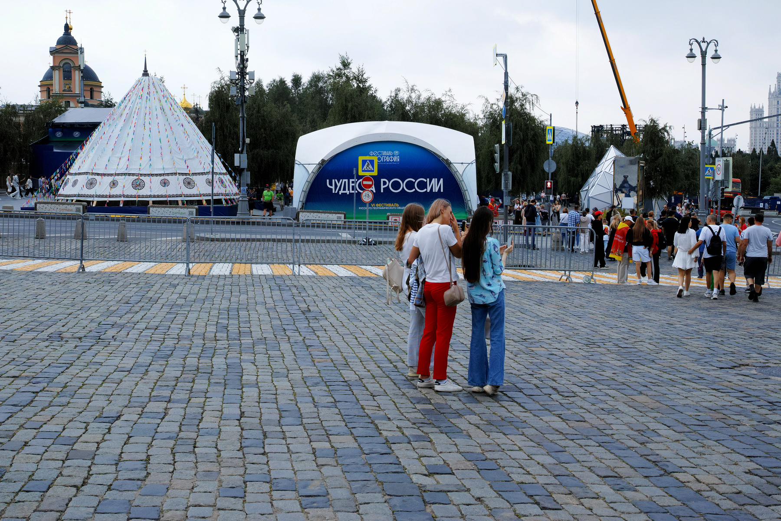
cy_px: 260
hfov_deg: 43.6
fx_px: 976
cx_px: 390
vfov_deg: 29.9
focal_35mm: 45
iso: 100
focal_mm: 30
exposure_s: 1/80
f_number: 8
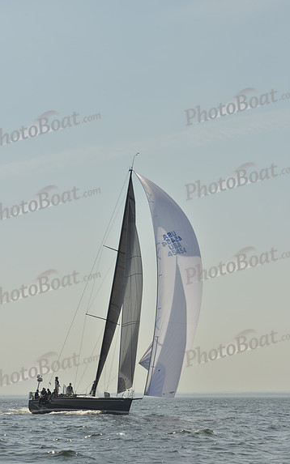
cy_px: 233
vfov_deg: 21.2
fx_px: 1240
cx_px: 143
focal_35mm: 98
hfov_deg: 13.3
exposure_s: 1/1250
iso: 200
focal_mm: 95
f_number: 10
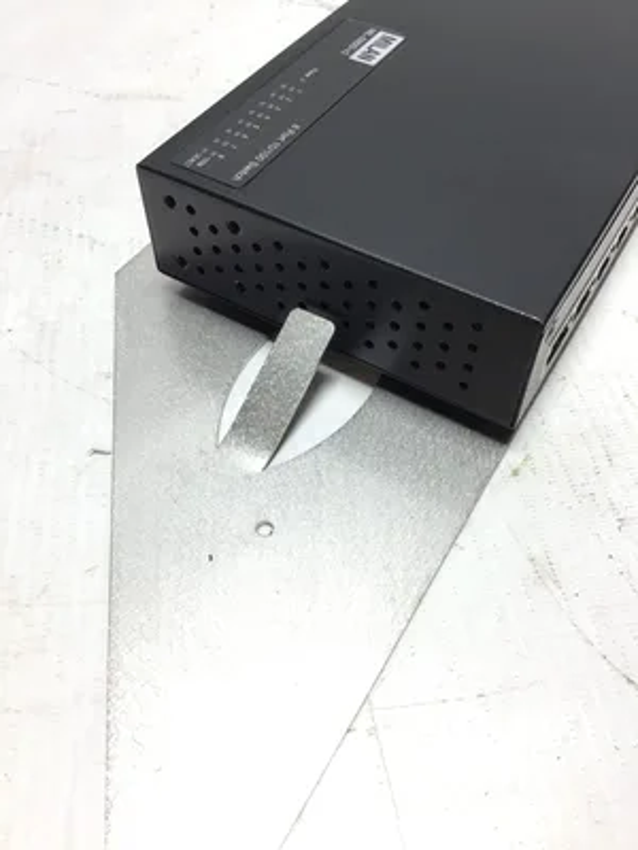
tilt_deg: -51.7
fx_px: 762
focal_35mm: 31
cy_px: 425
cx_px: 319
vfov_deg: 58.4
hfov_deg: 45.4
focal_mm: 3.3
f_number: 2.4
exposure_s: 1/120
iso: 32
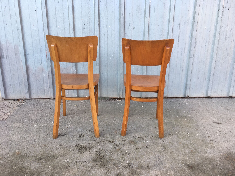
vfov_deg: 48.2
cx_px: 118
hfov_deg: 61.7
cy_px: 88
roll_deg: -0.8
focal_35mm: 29
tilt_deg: -15.6
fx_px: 197
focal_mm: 4.15
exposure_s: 1/109
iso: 25
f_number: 2.2
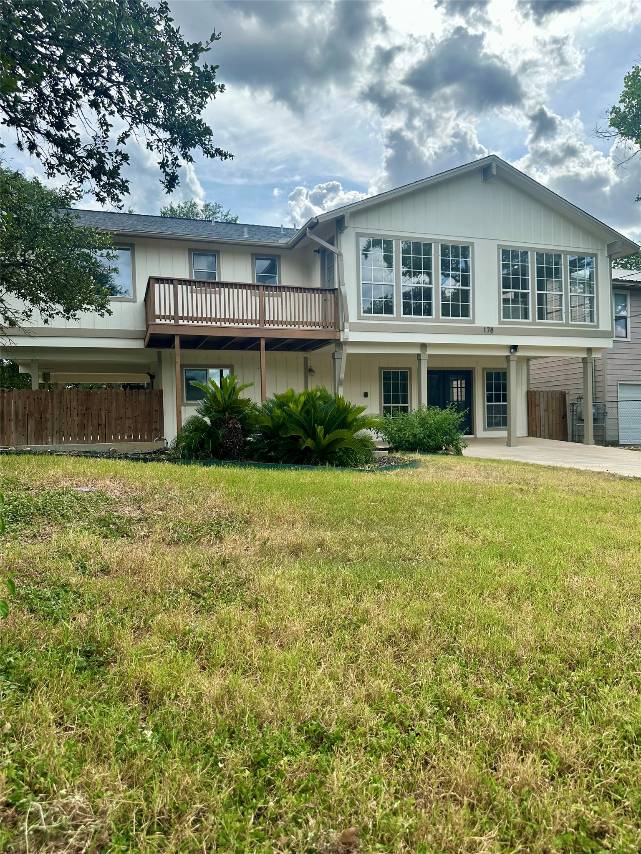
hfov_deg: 56.8
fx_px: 593
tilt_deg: +0.7
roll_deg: +0.8
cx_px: 320
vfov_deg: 71.6
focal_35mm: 24
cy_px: 427
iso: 80
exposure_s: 1/2110
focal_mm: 6.86
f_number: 1.78
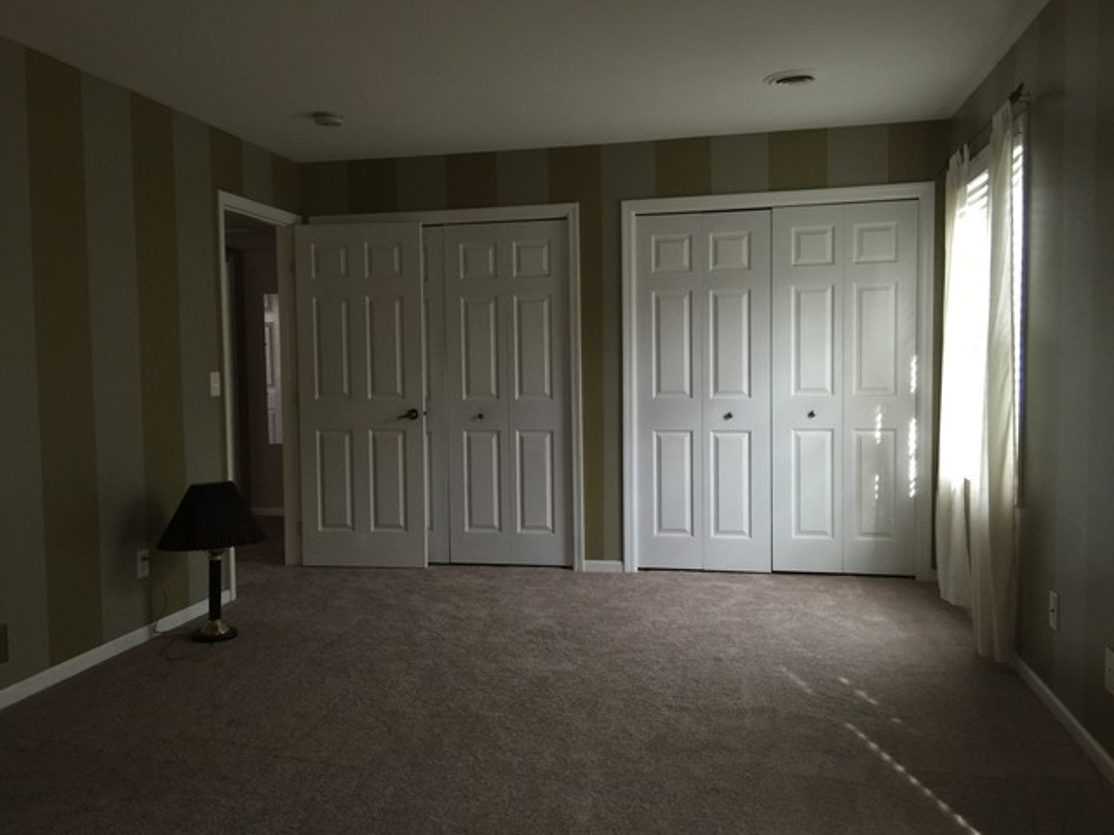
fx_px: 933
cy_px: 418
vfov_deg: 48.2
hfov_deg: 61.7
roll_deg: -0.7
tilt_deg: -2.9
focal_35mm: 29
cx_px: 557
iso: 100
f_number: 2.2
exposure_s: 1/15
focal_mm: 4.15
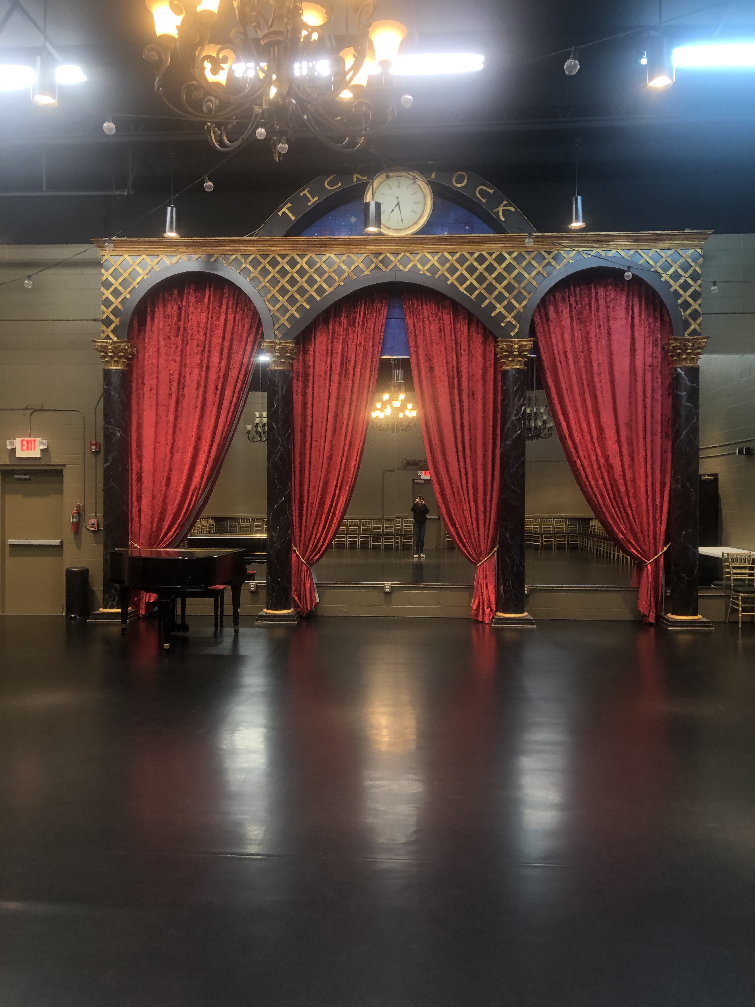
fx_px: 814
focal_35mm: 28
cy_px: 504
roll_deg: -0.7
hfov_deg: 49.7
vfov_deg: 63.4
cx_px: 378
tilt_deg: +0.1
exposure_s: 1/40
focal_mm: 4
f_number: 1.8
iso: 320
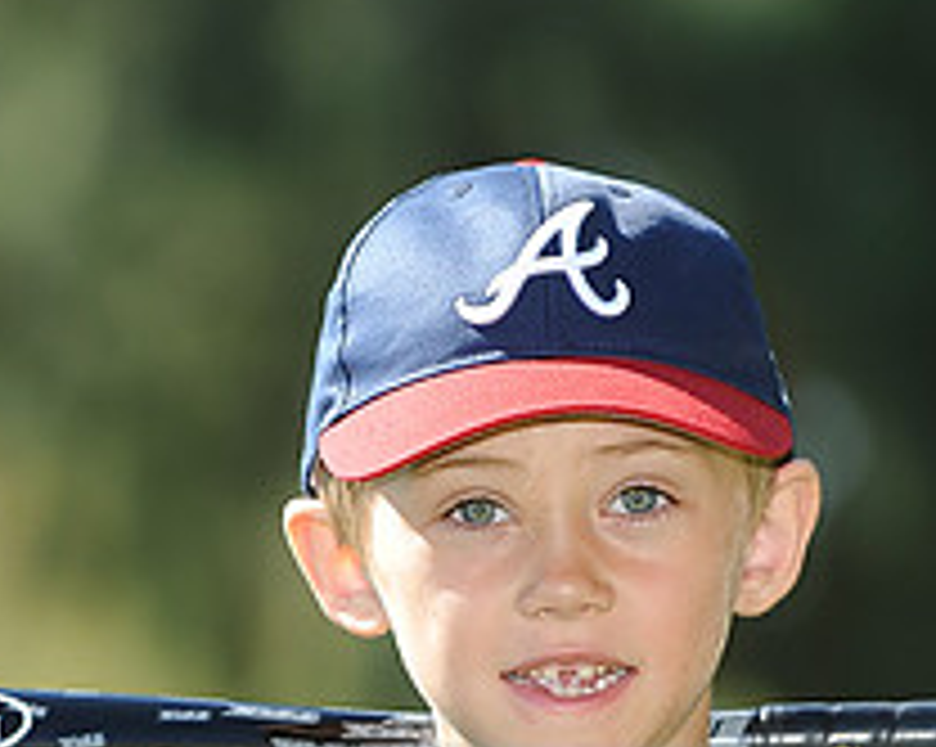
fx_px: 11956
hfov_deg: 4.5
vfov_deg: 3.6
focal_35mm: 432
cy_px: 801
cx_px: 446
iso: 200
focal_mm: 165
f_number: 4.5
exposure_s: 1/640
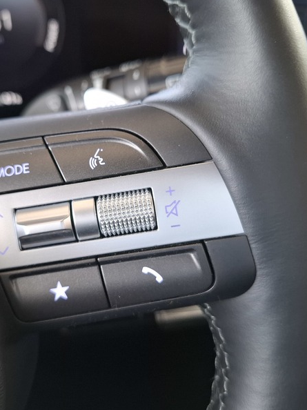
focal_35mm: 31
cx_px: 121
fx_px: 367
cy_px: 206
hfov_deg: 45.1
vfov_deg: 58.4
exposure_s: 1/120
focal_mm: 5.54
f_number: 1.8
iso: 320
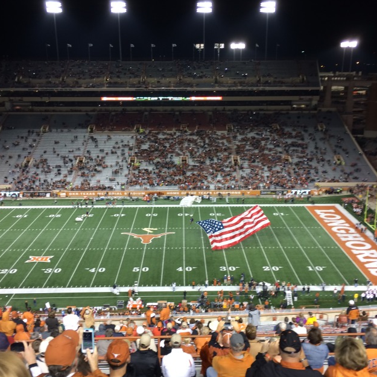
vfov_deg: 47.2
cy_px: 185
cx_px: 186
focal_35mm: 35
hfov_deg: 47.2
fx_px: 431
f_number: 2.2
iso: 50
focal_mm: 4.15
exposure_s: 1/30
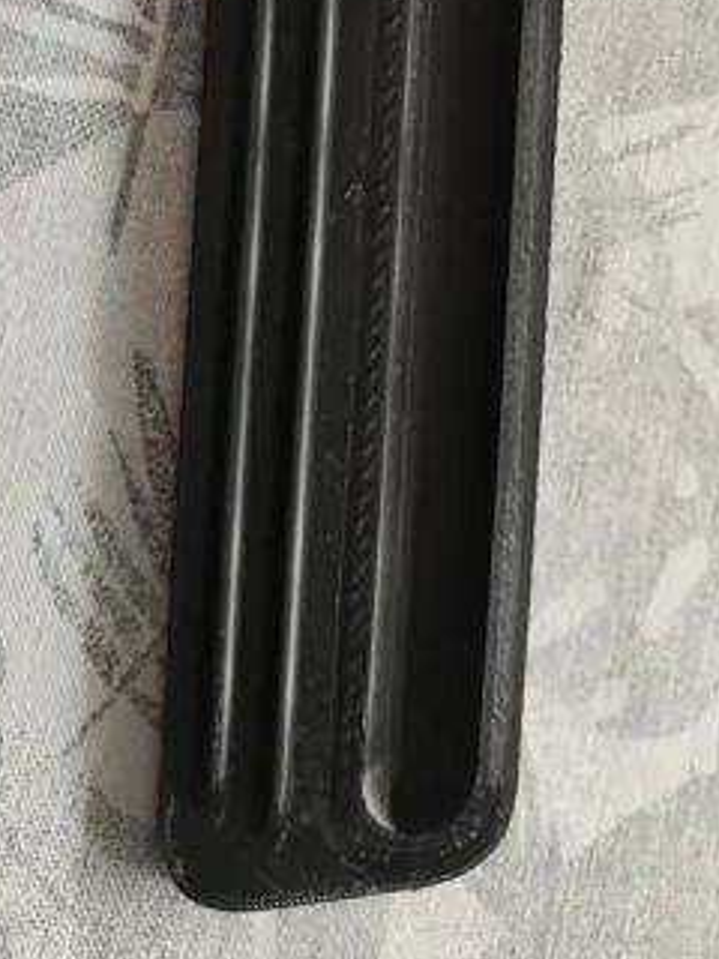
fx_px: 1108
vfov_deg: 44.3
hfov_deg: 35.9
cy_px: 178
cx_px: 416
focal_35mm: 40
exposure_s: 1/25
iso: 570
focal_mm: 5.59
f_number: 1.88
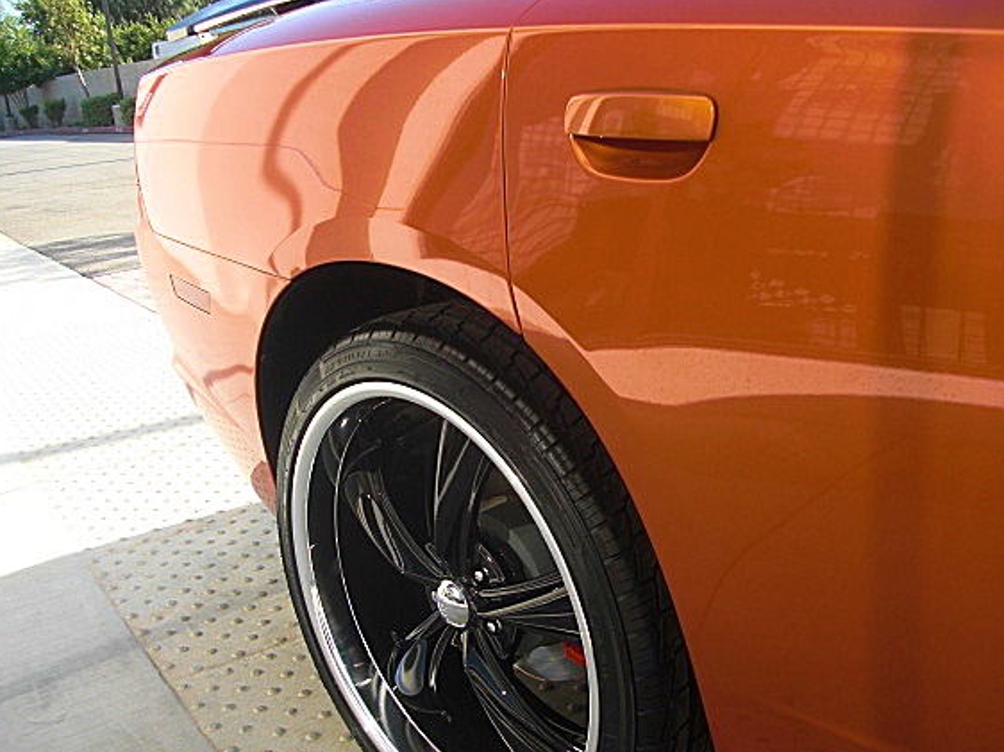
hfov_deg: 45.8
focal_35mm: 41
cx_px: 534
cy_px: 407
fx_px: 1189
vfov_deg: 35.1
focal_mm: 6.3
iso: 50
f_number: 2.8
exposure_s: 1/320
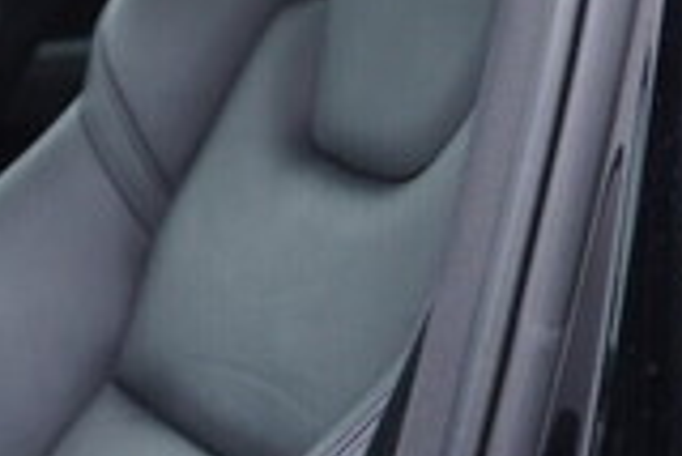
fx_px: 2351
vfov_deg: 11.0
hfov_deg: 15.0
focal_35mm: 124
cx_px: -405
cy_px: 79
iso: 125
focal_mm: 24
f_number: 2.8
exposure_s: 1/40
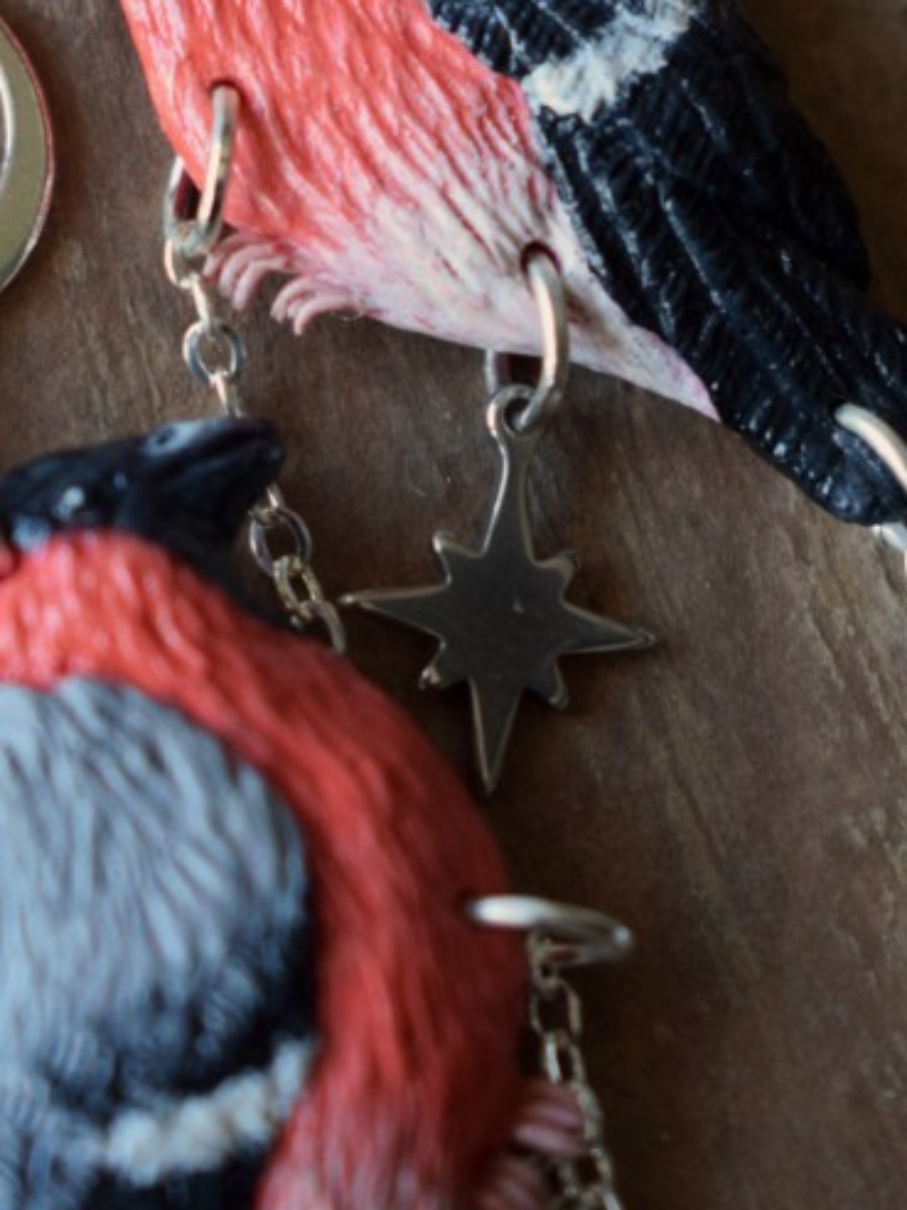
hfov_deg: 9.2
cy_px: -101
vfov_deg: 12.0
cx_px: 366
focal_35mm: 162
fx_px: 5660
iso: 450
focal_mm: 48
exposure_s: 1/60
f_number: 5.3
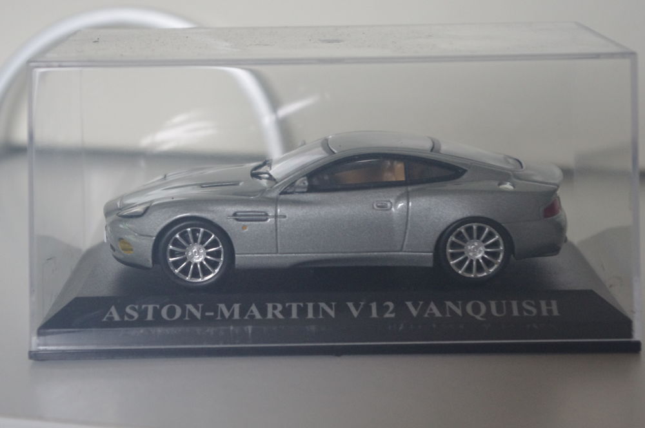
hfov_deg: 27.0
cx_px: 322
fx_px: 1342
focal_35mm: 75
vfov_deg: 18.1
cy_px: 214
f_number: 7.1
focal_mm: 50
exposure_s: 1/13
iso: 2000
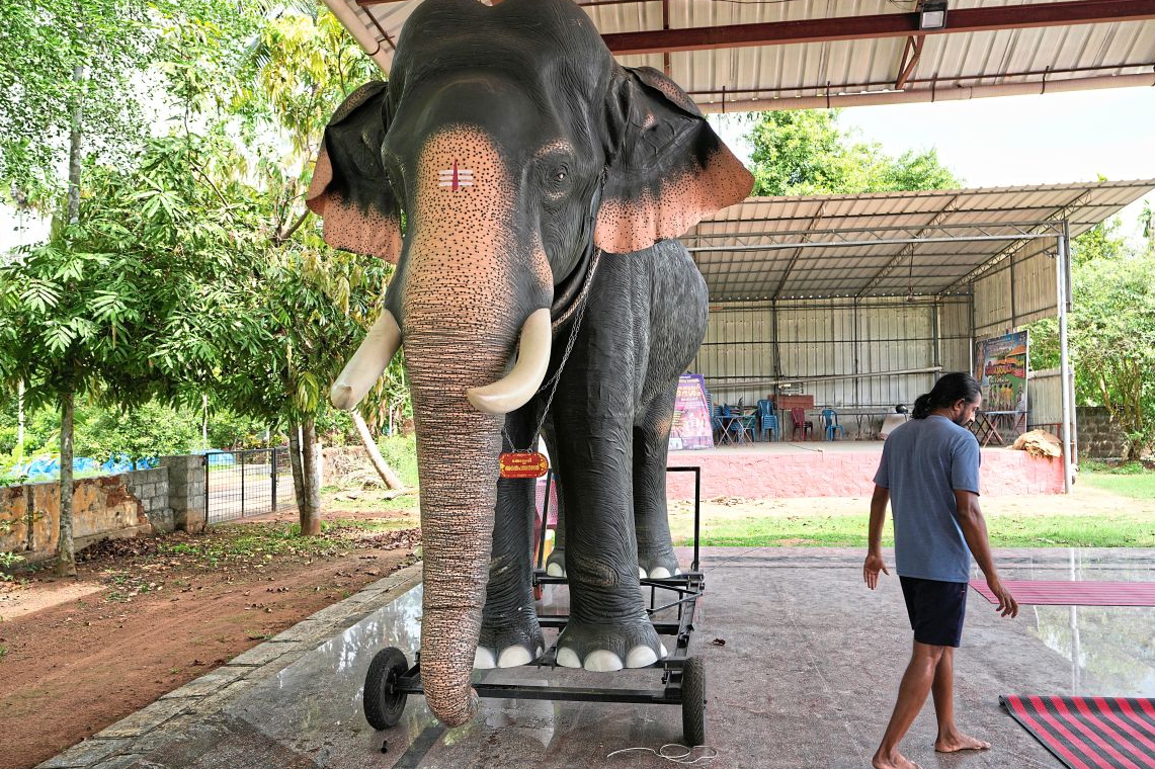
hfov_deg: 71.5
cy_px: 371
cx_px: 580
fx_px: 802
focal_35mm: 25
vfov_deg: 51.2
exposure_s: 1/160
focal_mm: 23
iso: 200
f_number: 5
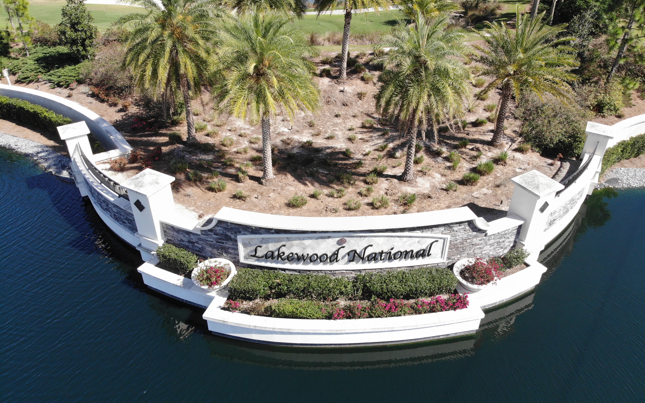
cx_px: 328
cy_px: 202
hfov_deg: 70.4
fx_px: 457
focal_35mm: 26
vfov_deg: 47.6
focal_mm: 4.5
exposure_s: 1/549
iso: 100
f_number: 2.8
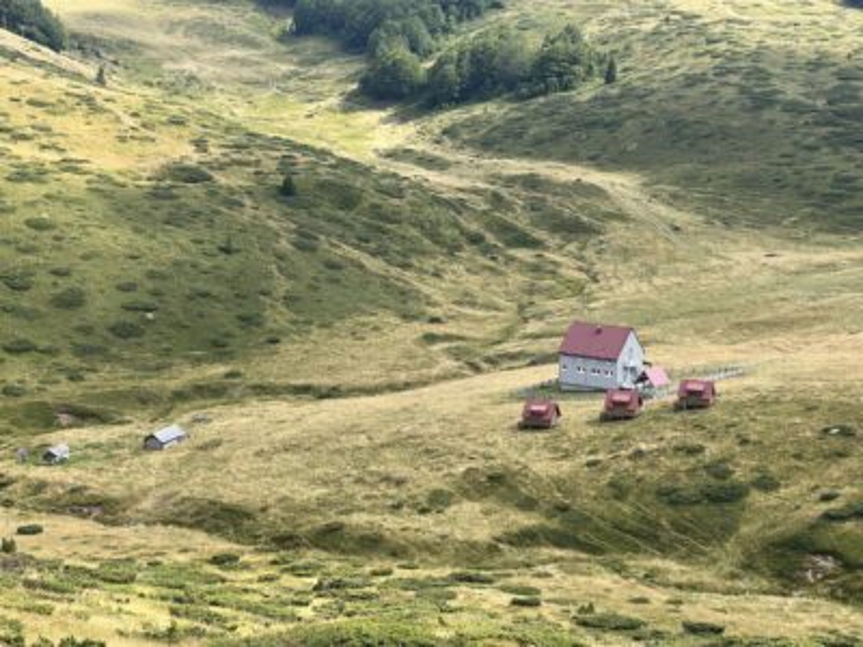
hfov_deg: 25.3
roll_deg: -0.9
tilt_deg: -8.2
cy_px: 324
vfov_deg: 19.1
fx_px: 1920
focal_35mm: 77
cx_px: 432
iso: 32
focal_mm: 9
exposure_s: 1/337
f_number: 2.8
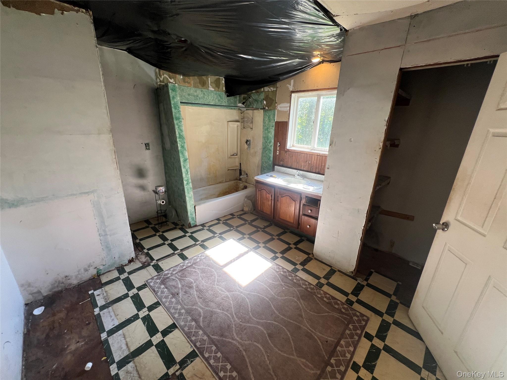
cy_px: 190
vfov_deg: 89.9
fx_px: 190
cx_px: 254
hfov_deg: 106.2
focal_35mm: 13
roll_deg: -2.9
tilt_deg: -17.2
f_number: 1.8
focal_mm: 1.57
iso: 80
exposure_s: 1/99
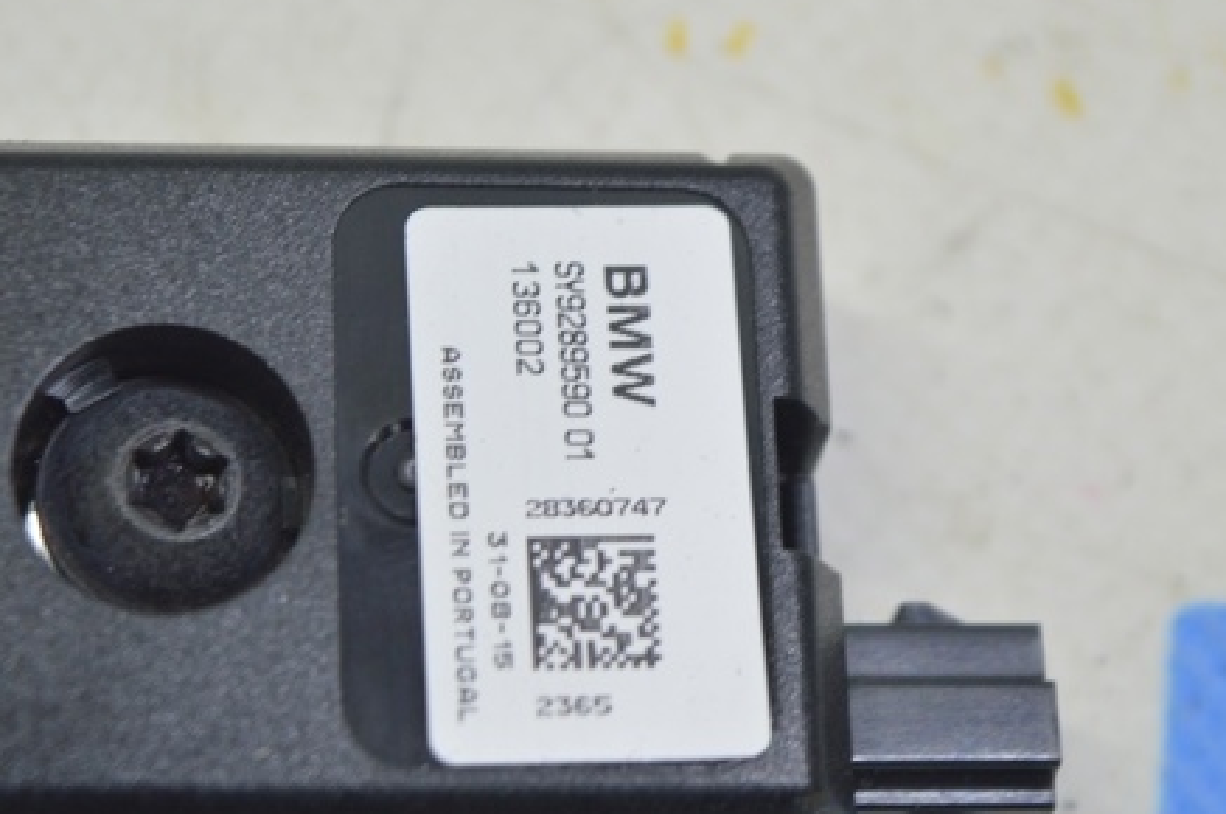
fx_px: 4105
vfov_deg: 11.3
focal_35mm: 121
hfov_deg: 17.0
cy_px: 375
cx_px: 471
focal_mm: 55
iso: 400
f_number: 5.6
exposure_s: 1/20
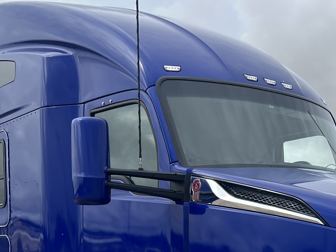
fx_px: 621
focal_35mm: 64
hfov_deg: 29.6
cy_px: 265
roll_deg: +0.2
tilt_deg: -3.8
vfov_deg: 21.9
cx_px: 264
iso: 50
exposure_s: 1/2915
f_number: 1.5
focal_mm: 5.7
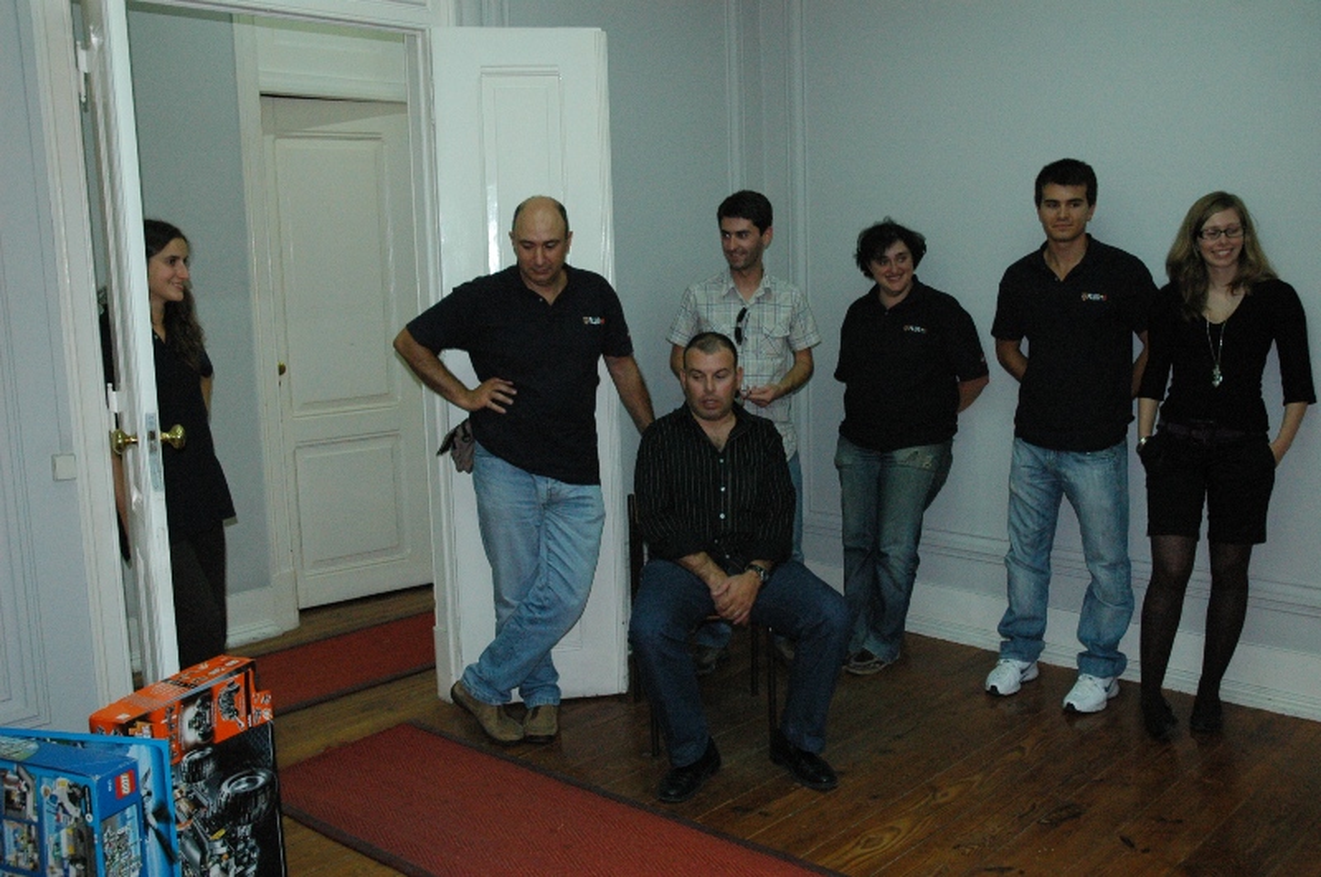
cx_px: 660
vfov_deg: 36.8
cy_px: 438
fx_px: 1319
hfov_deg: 53.2
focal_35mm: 36
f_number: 5
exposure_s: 1/60
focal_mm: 24
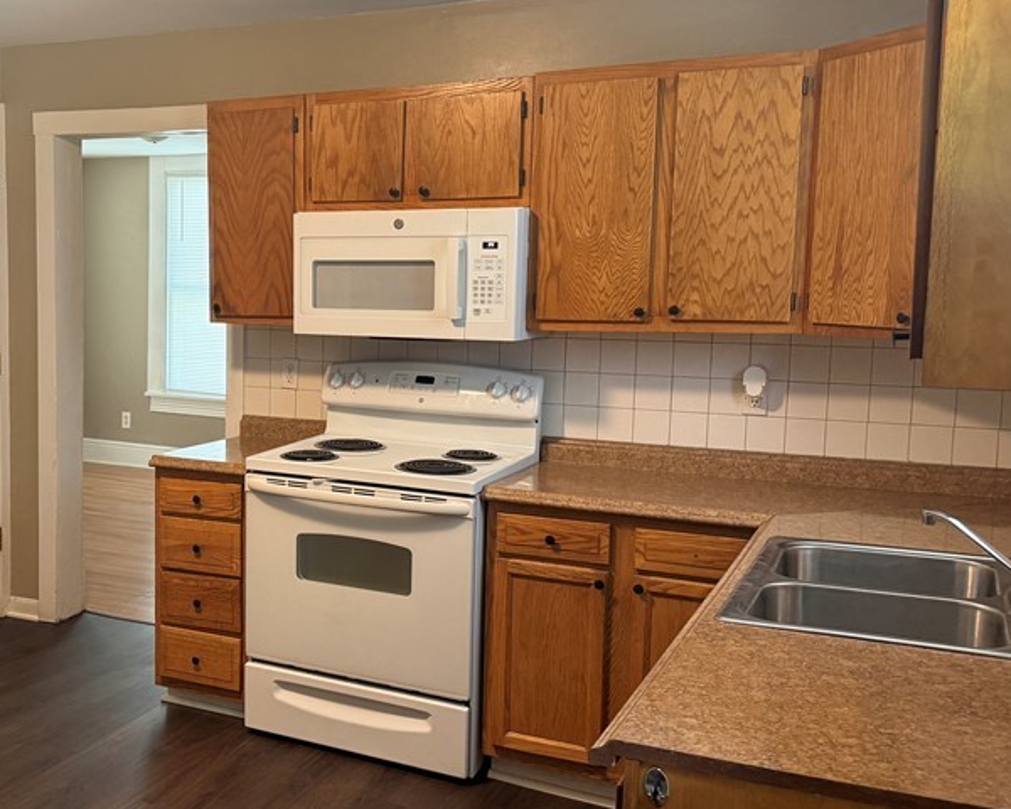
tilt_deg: -6.1
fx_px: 1197
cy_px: 399
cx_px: 251
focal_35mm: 40
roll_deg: -1.0
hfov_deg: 44.3
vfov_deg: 37.3
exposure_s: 1/60
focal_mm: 6.76
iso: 250
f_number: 1.78
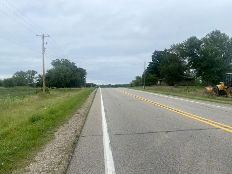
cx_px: 116
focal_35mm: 26
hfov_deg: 67.3
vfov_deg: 53.1
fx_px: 174
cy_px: 87
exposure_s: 1/1653
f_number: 1.8
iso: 32
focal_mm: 4.25
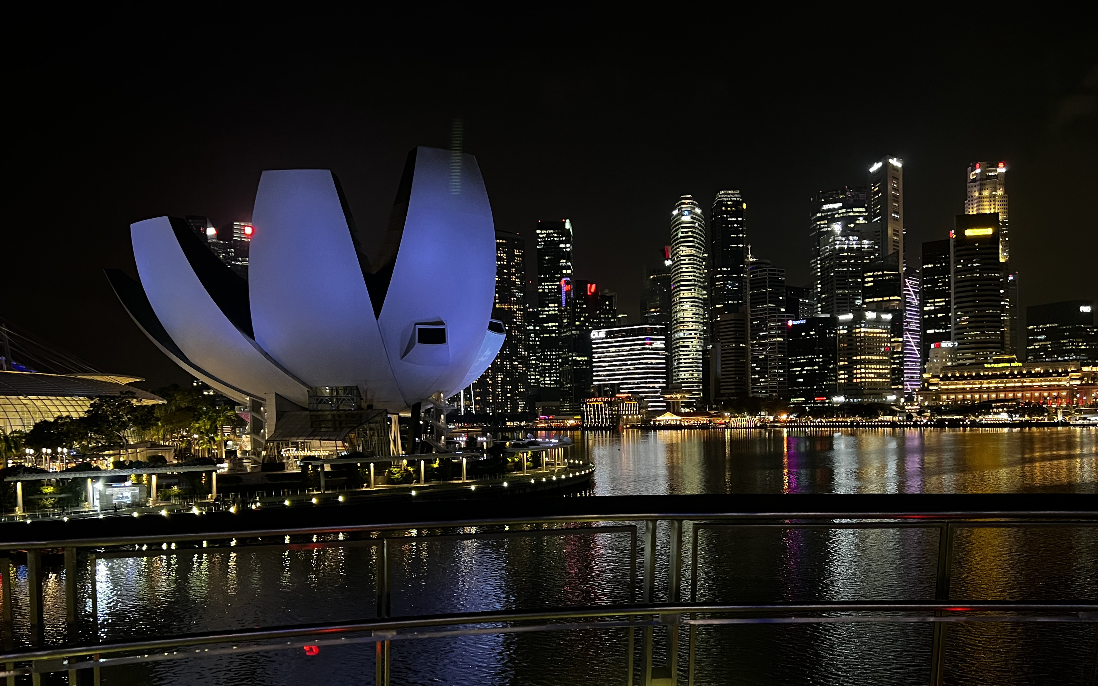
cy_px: 437
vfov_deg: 39.1
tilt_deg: -1.5
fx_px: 958
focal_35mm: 32
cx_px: 554
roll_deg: +1.2
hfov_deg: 59.7
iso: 500
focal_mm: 5.7
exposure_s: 1/25
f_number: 1.5
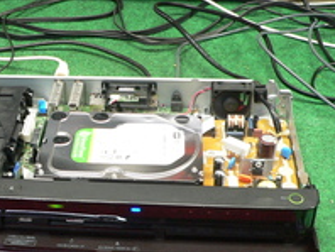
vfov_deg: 21.3
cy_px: 140
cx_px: 59
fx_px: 669
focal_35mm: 69
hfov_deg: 27.5
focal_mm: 6
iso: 200
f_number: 2.8
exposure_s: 1/10
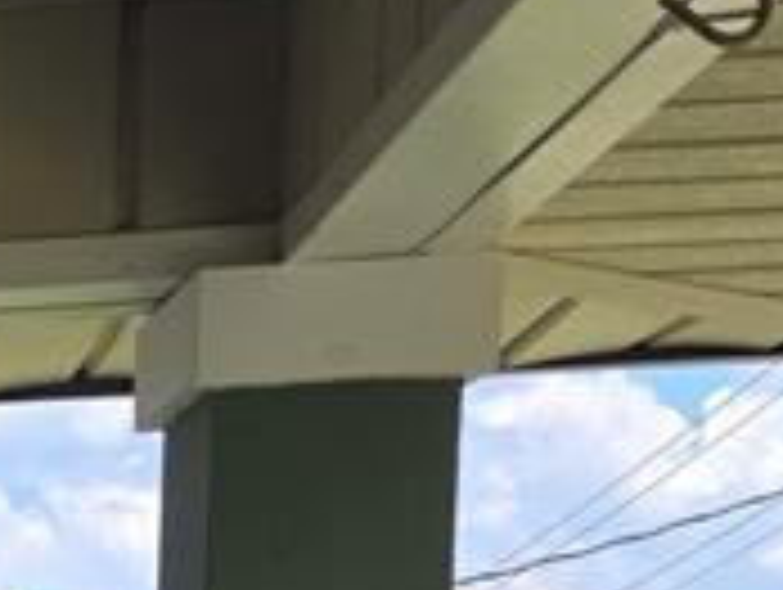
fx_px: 3058
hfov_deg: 11.5
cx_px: -1215
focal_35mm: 135
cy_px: 1270
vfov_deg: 10.0
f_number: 1.8
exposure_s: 1/973
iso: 25
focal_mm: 5.4
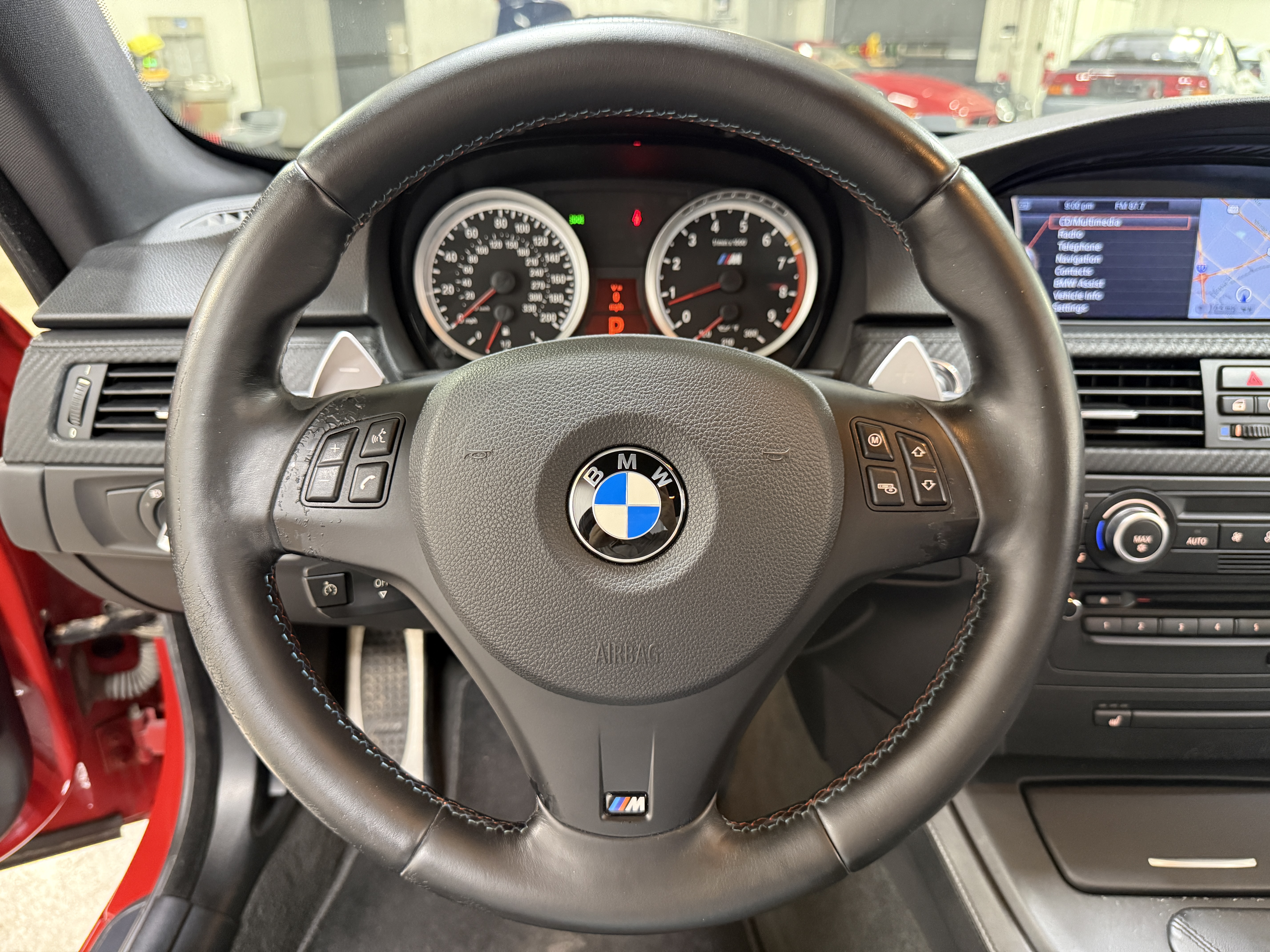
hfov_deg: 71.6
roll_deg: +0.1
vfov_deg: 56.8
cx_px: 635
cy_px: 476
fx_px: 881
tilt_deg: -24.6
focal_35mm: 24
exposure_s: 1/40
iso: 640
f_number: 1.78
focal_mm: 6.76
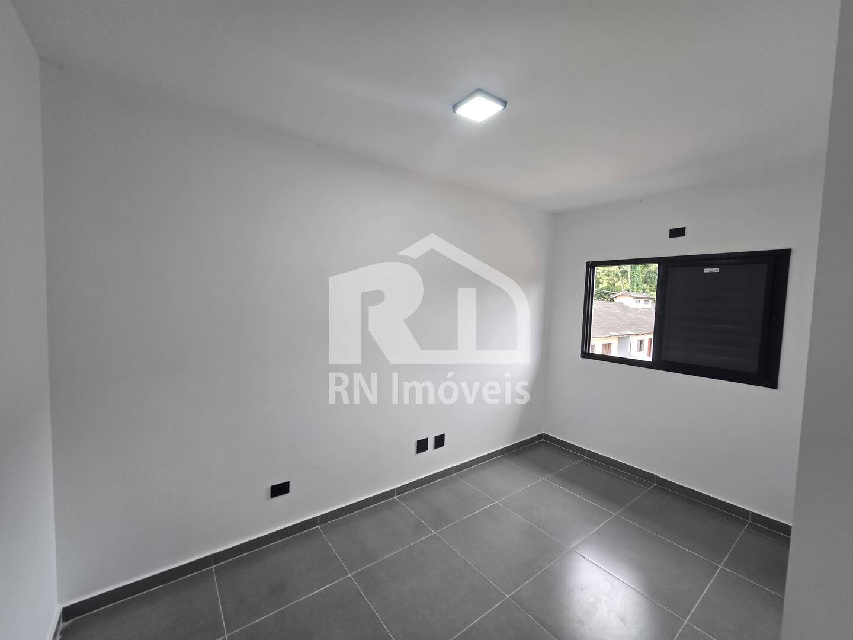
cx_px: 426
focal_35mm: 13
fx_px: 320
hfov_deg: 106.2
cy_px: 320
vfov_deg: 89.9
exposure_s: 1/60
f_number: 2.2
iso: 80
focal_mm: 2.2
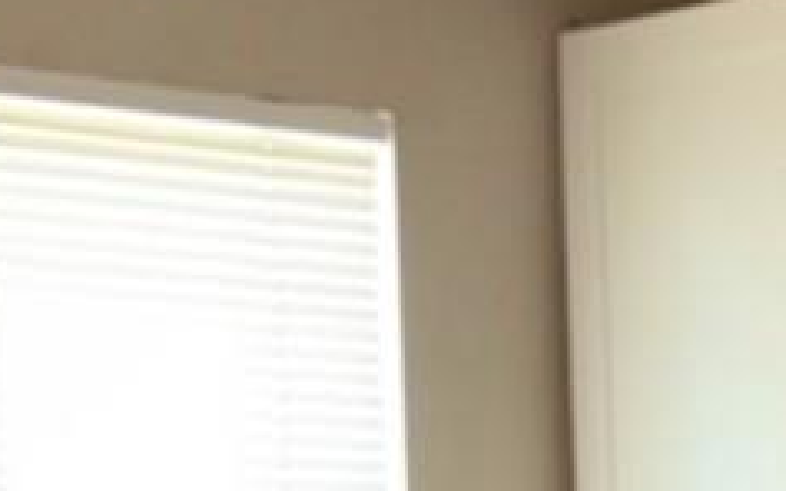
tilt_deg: -5.7
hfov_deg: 10.7
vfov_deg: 6.7
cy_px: 1208
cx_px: 1333
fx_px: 3983
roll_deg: +0.0
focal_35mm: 186
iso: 40
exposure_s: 1/25
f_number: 1.6
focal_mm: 5.96
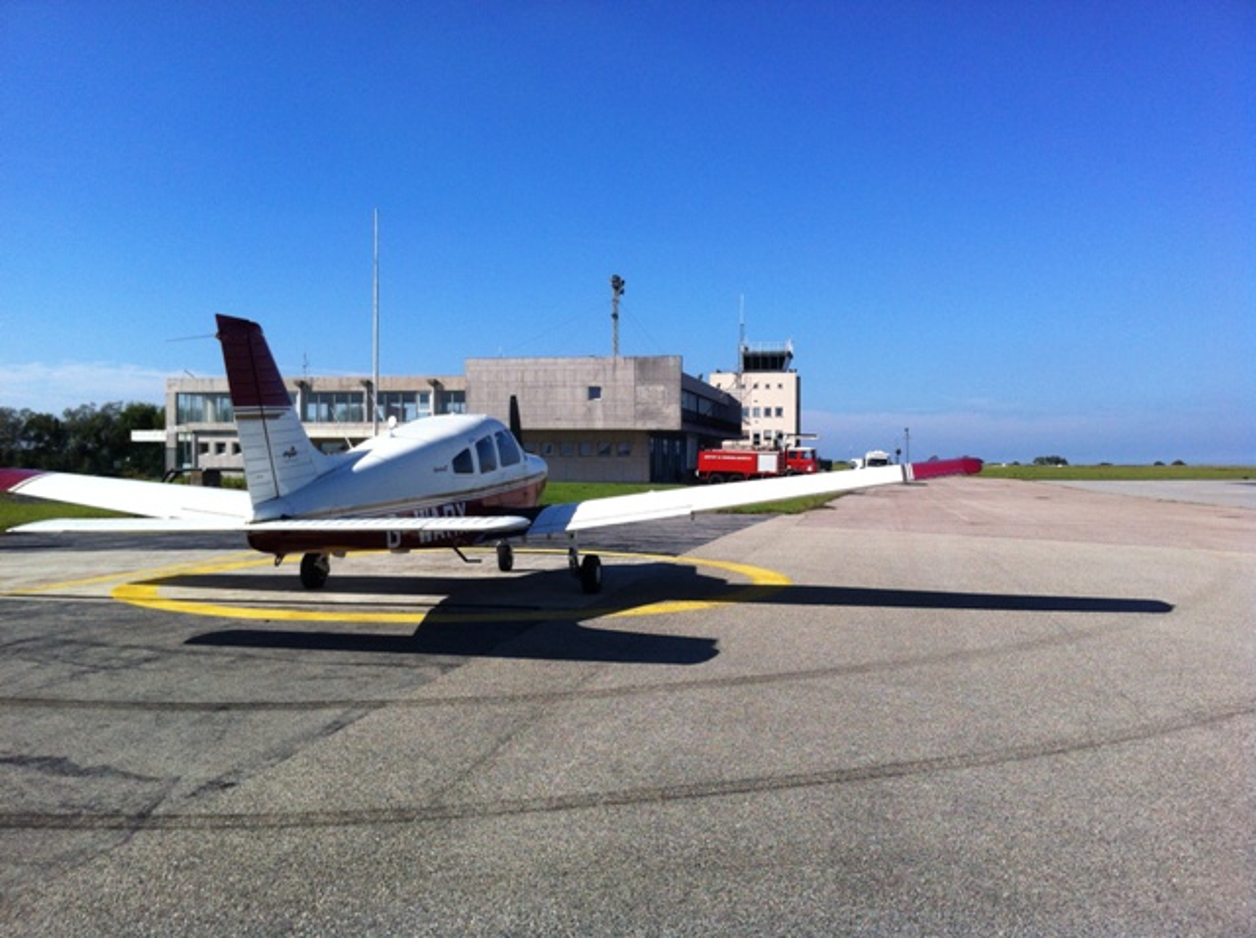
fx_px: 1268
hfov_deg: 52.7
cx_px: 628
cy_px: 469
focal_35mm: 35
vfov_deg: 40.6
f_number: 2.8
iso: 80
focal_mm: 3.85
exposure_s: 1/2155
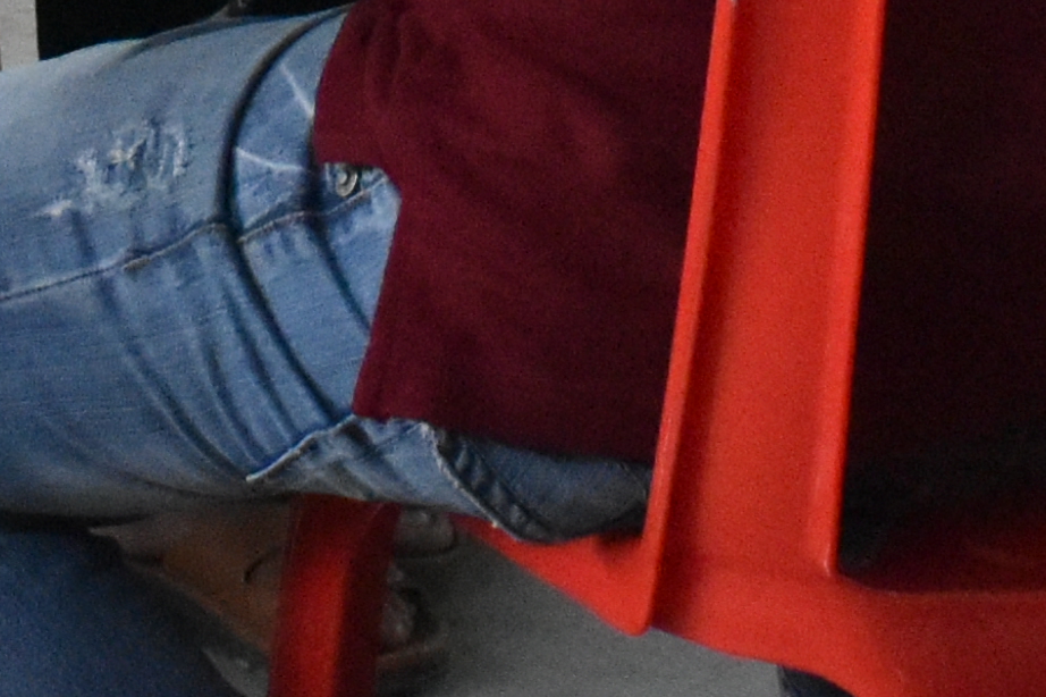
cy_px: -1427
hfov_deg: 7.0
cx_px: 525
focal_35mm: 293
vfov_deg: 4.5
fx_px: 8510
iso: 2500
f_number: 4
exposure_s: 1/4000
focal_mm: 30
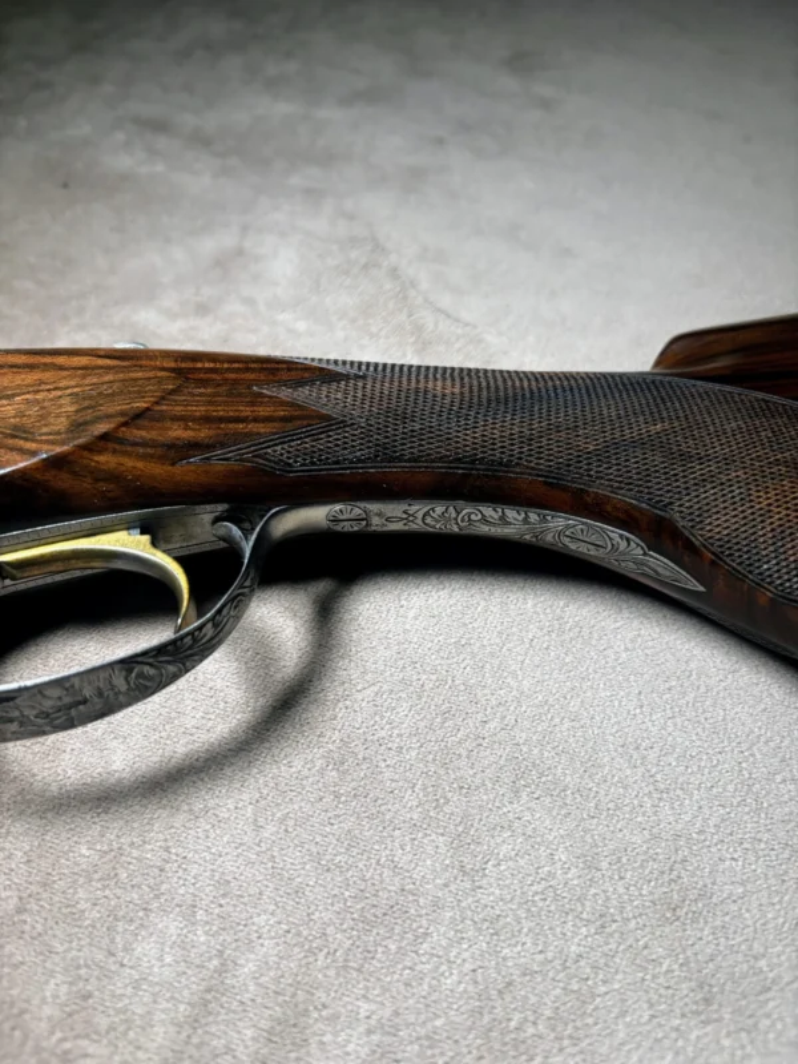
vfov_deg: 67.3
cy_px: 532
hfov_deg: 53.1
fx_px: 799
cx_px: 399
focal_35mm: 26
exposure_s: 1/60
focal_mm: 5.96
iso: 160
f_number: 1.6
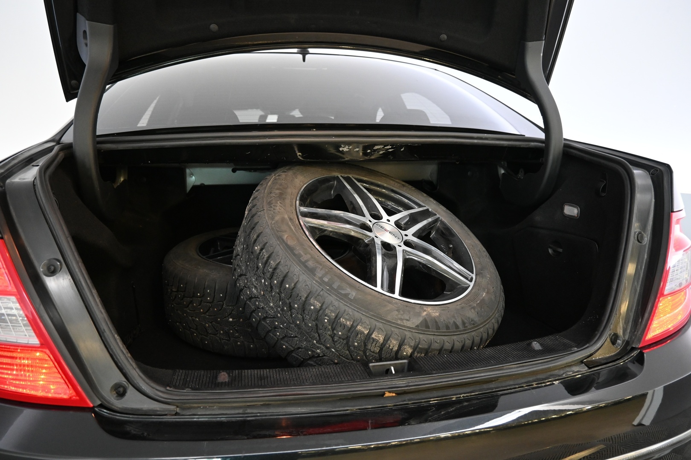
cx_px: 346
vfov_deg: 53.1
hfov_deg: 73.7
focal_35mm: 24
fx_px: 461
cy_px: 230
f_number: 3.5
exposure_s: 1/25
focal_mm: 16
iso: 1800
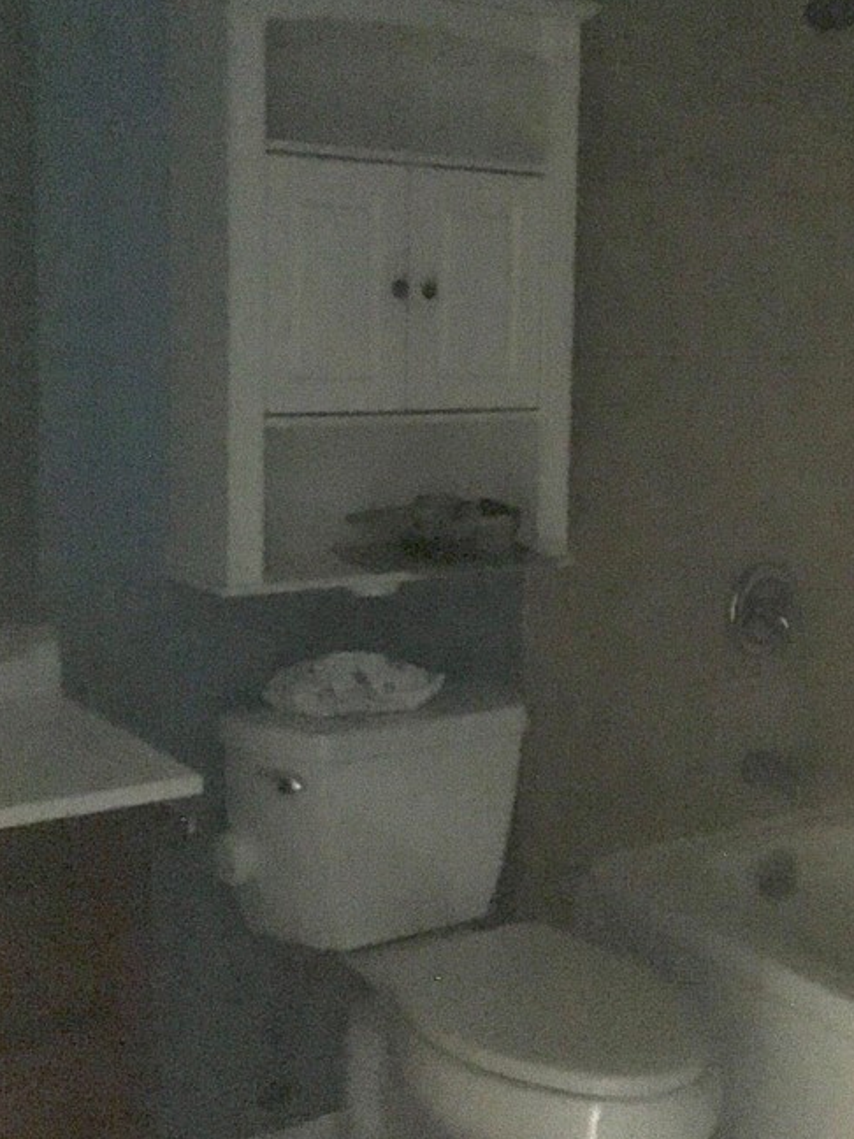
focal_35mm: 49
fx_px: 1612
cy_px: 496
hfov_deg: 29.5
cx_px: 545
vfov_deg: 38.8
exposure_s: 1/15
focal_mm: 3.3
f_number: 2.4
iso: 800
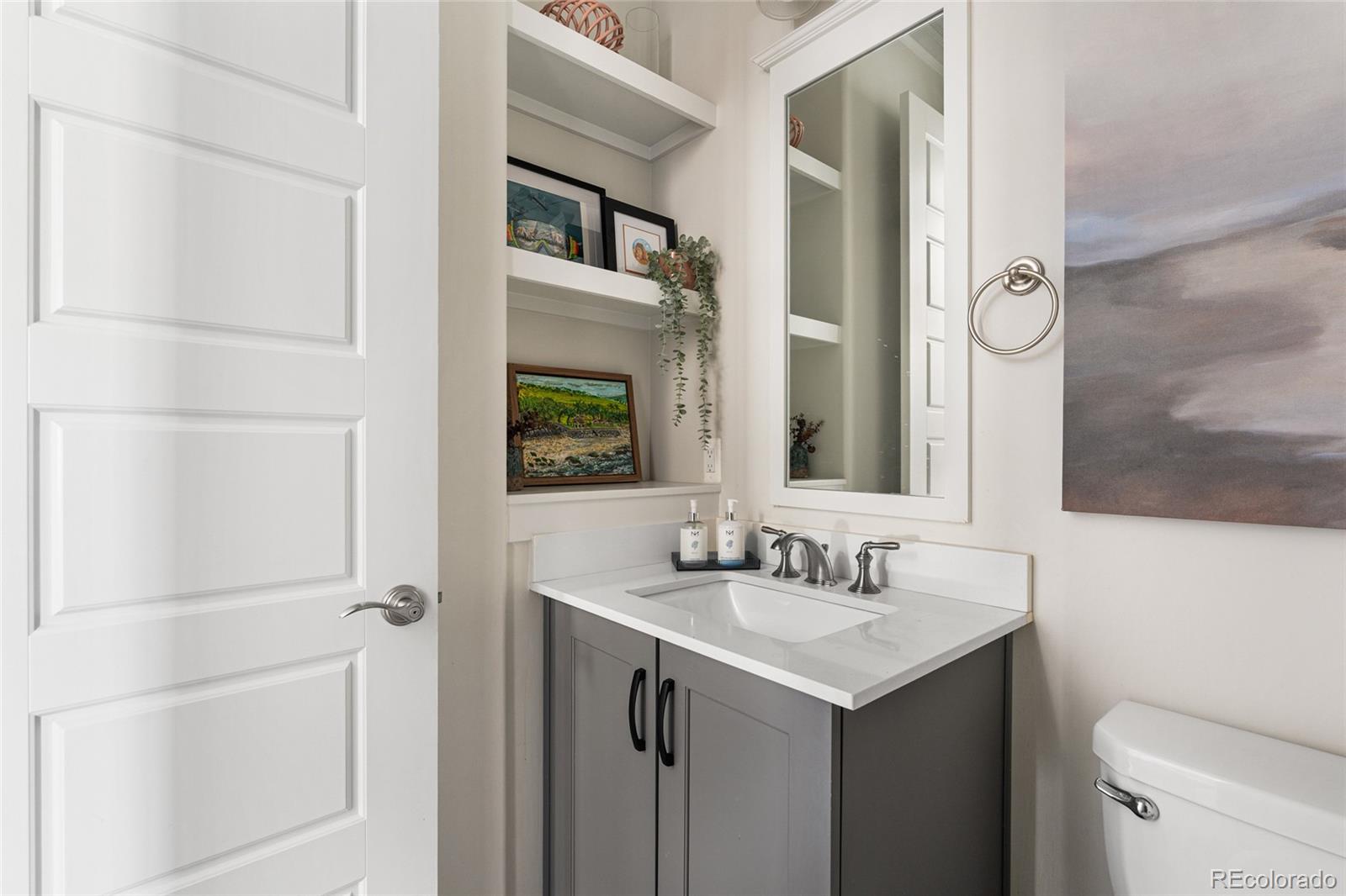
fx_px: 598
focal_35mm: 16
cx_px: 673
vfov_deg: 73.7
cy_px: 448
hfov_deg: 96.7
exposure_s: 5
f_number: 8
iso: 400
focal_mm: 16
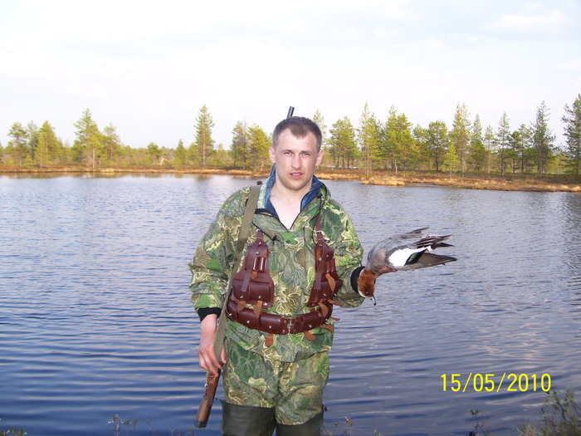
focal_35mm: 37
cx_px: 290
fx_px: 621
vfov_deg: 38.7
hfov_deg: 50.1
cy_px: 218
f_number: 2.7
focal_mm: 6
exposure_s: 1/250
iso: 80
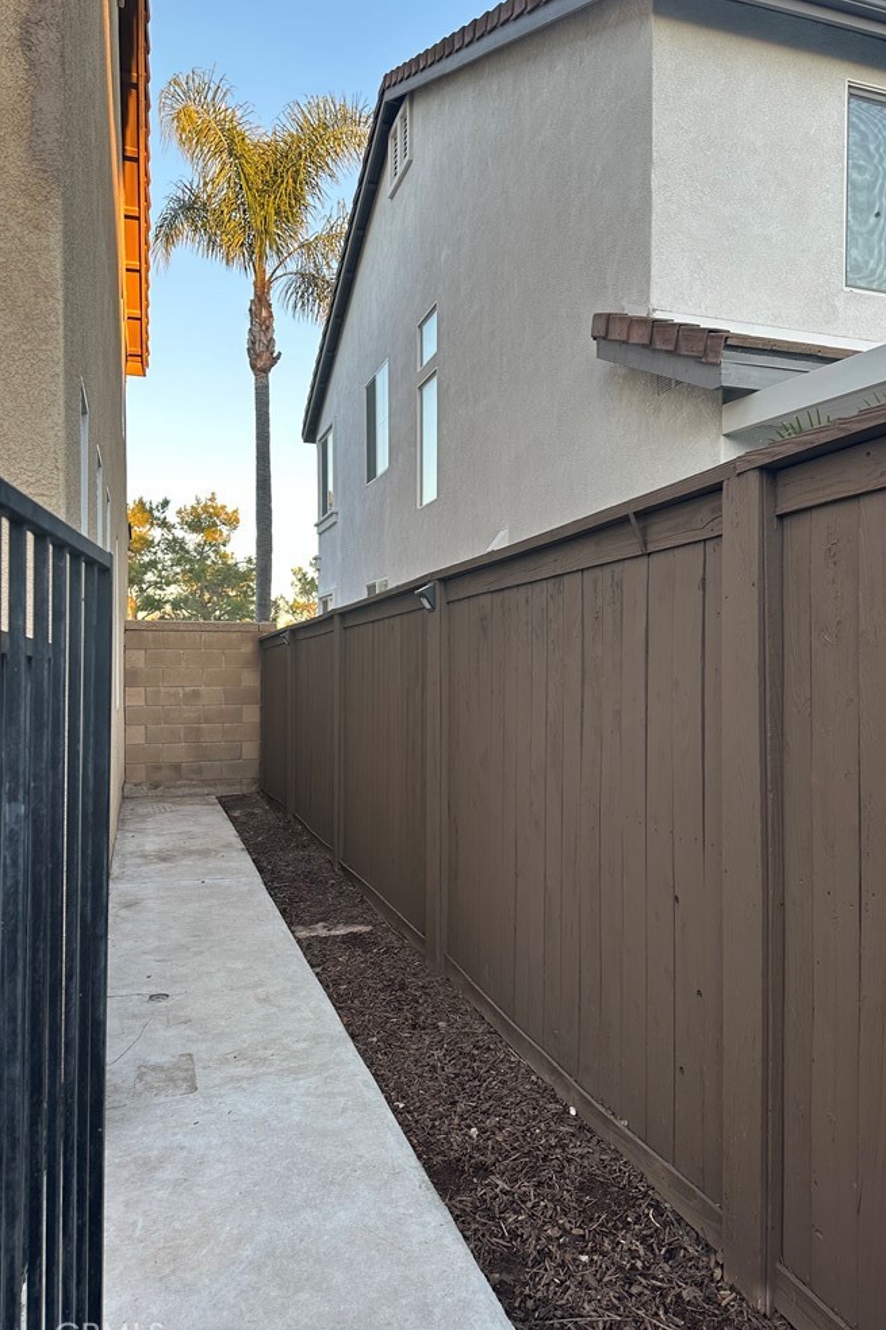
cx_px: 507
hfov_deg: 49.4
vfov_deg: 69.4
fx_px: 960
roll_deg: -0.2
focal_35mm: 26
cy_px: 662
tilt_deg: -0.5
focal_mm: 6.86
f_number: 1.78
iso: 64
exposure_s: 1/131
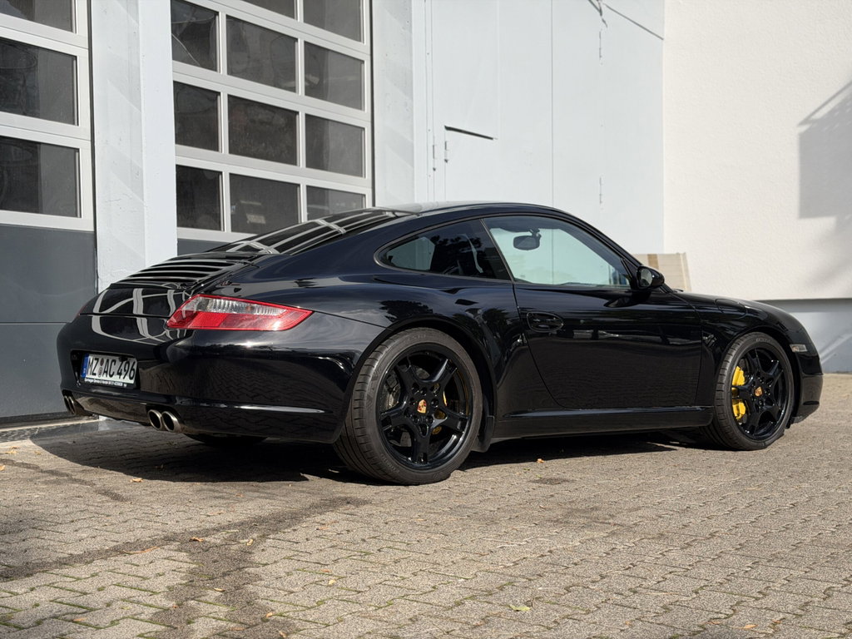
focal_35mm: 48
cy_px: 320
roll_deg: +1.0
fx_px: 1181
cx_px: 426
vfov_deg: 30.3
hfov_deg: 39.7
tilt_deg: -0.7
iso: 64
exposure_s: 1/4587
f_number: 1.78
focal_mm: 6.76
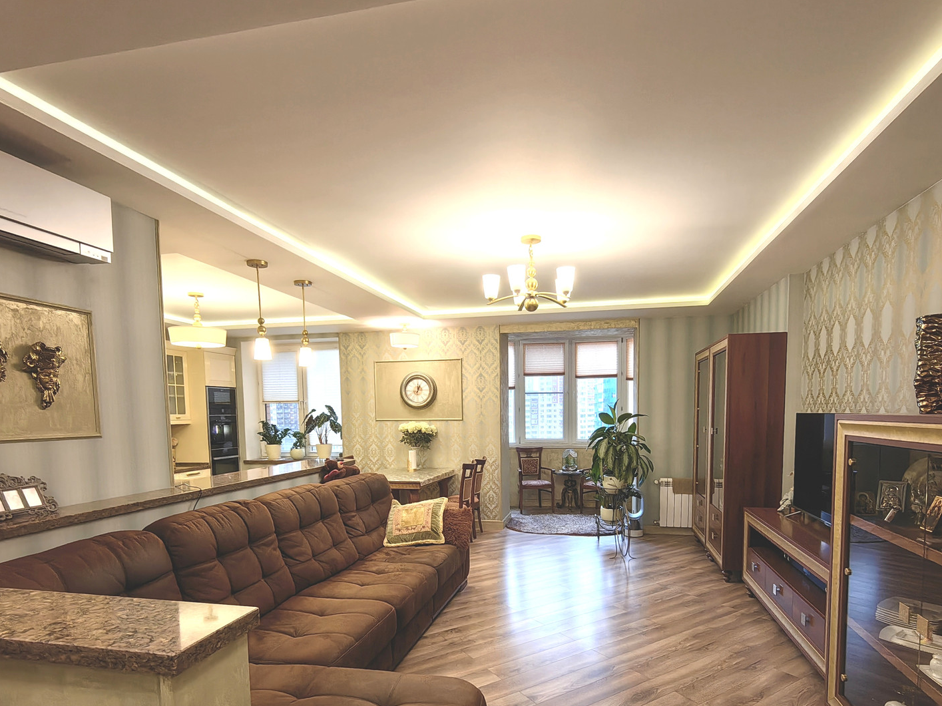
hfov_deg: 84.6
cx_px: 487
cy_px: 460
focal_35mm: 19
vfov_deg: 67.1
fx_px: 517
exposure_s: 1/33.3
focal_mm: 1.95
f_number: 2.2
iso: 80
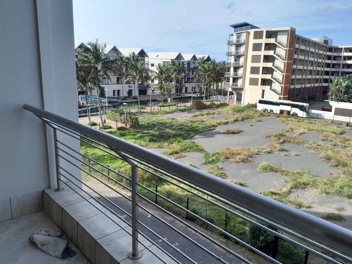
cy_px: 136
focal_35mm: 27
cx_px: 182
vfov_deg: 51.4
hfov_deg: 65.3
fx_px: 275
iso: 40
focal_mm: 3.98
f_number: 1.8
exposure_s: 1/270
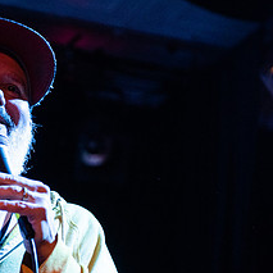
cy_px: 182
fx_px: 1526
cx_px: 50
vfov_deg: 10.2
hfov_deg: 10.2
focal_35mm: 171
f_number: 3.2
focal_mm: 70
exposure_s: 1/160
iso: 2000
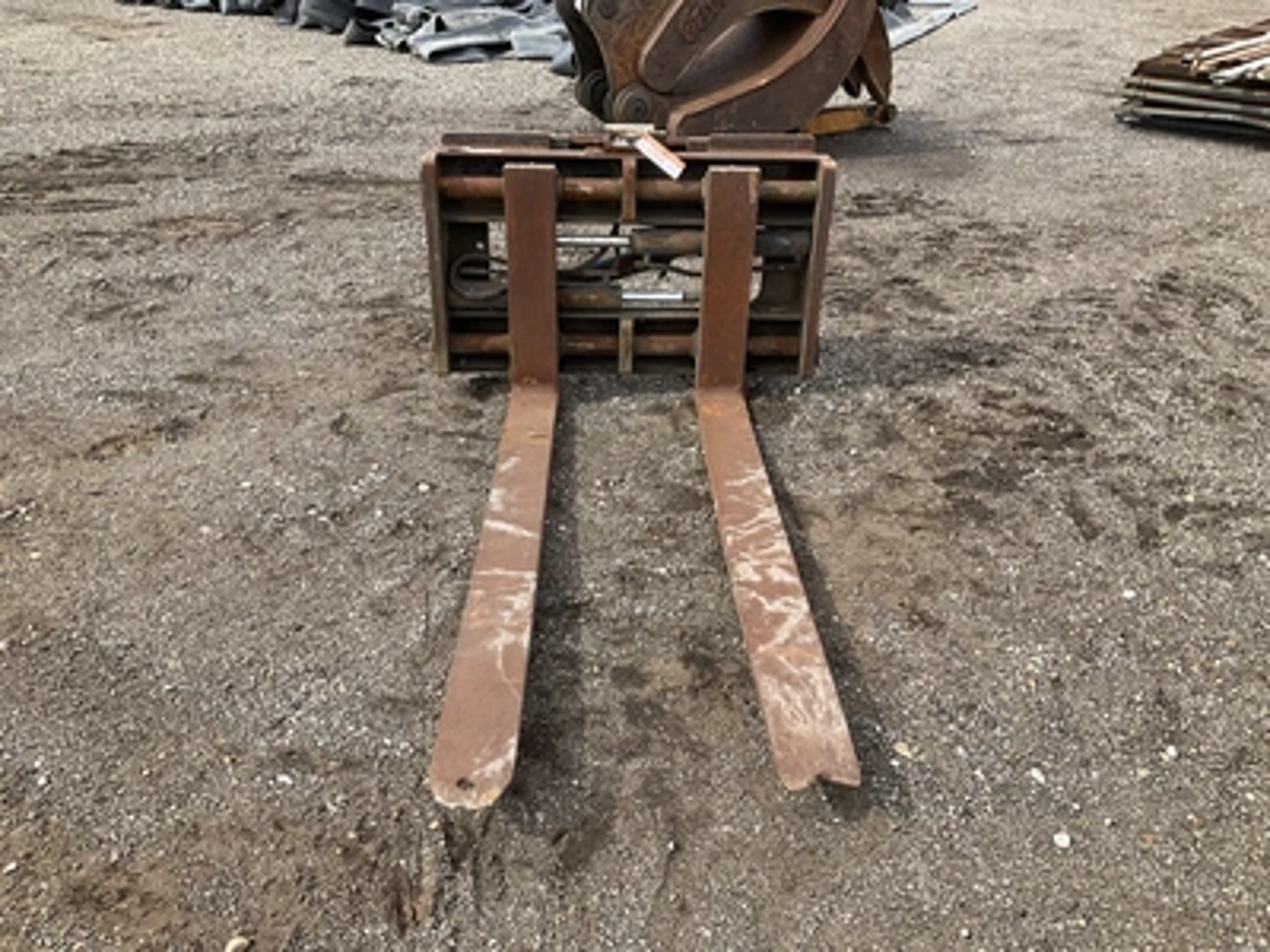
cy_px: 476
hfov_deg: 61.7
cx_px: 635
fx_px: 1064
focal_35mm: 29
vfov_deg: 48.2
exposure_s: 1/674
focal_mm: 3
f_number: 1.8
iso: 25
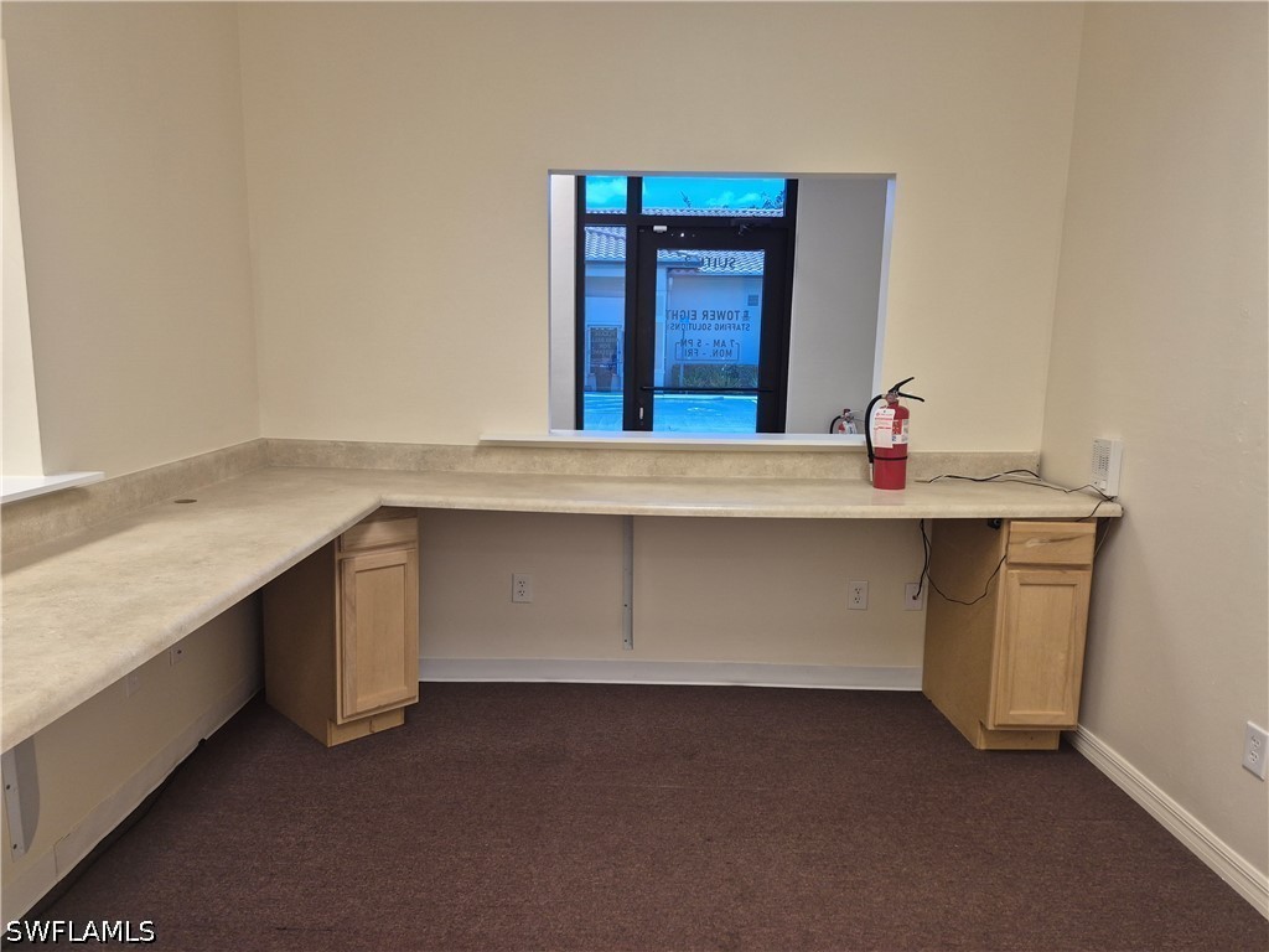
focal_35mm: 23
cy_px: 476
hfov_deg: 73.9
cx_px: 634
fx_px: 843
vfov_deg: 58.9
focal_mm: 5.4
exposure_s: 1/120
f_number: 1.8
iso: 200
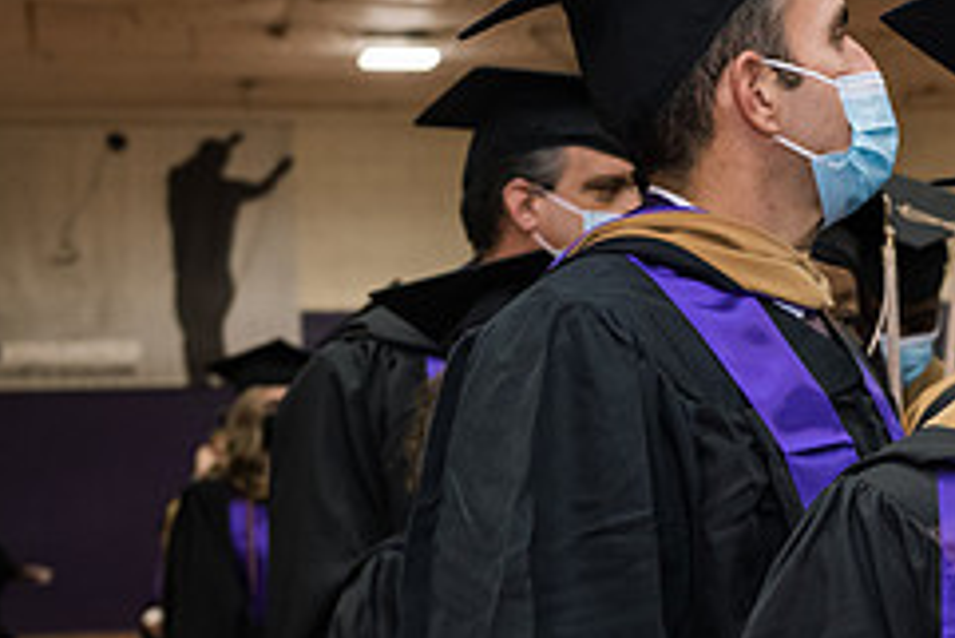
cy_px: 442
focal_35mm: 135
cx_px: 1141
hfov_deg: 14.7
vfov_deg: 10.2
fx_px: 3583
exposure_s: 1/160
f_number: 5.6
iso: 2500
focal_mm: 56
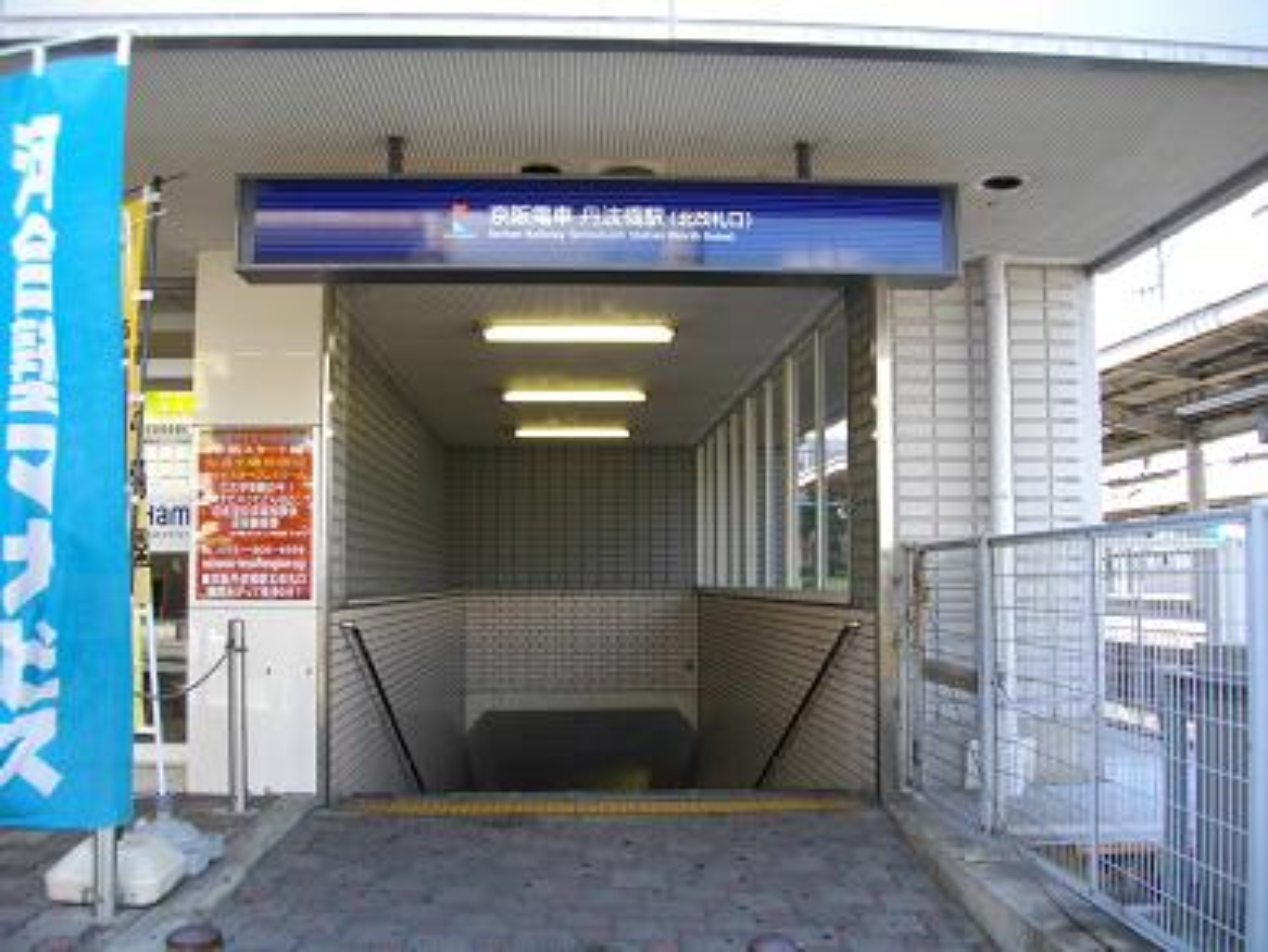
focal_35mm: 32
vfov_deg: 44.2
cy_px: 476
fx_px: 1173
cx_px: 634
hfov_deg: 56.8
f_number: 2.9
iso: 100
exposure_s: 1/125
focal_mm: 5.7
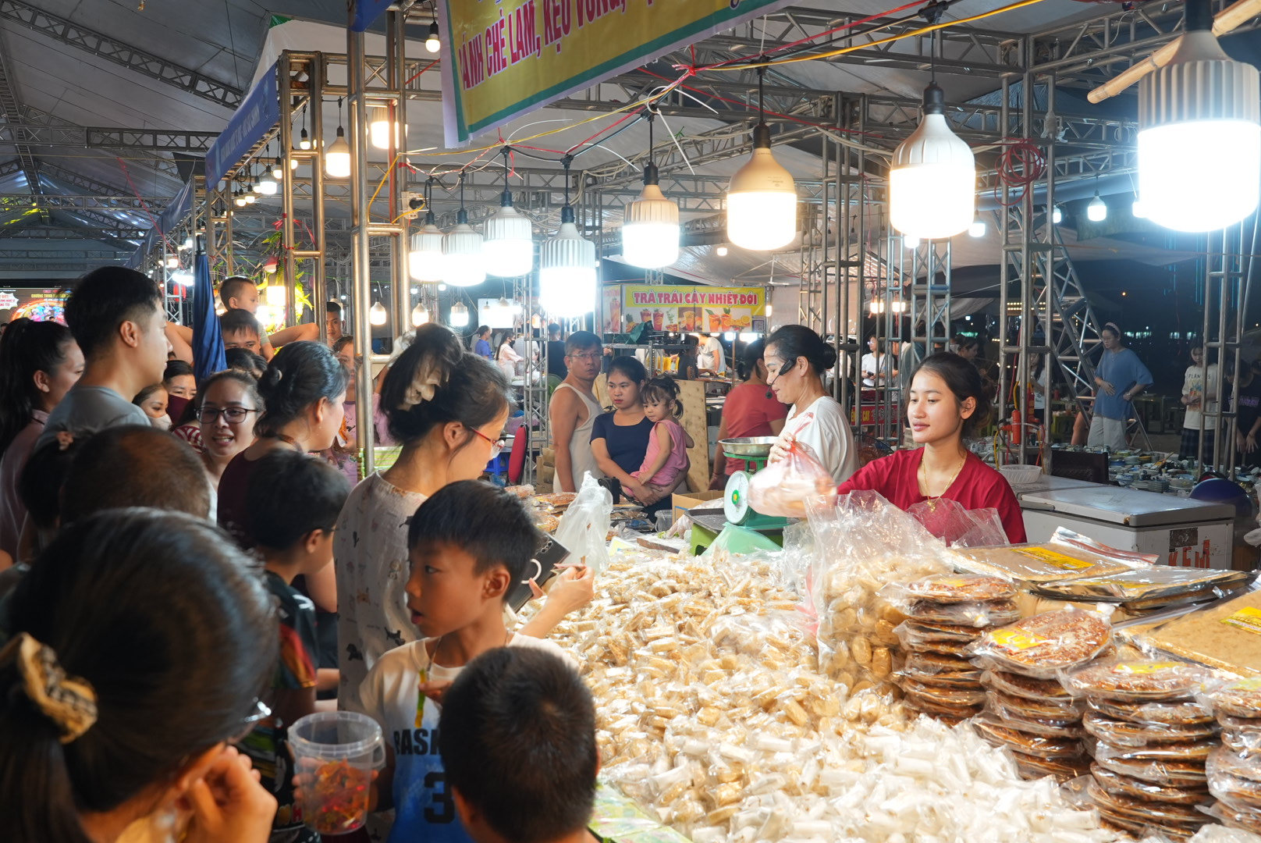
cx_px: 630
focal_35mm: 36
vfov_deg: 36.9
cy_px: 422
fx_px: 1262
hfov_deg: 53.1
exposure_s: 1/80
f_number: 6.3
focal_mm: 24
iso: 640
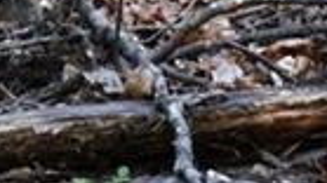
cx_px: -160
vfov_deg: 4.3
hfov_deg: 7.7
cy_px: -249
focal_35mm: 277
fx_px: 2400
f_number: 3.5
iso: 800
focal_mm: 18
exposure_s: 1/200
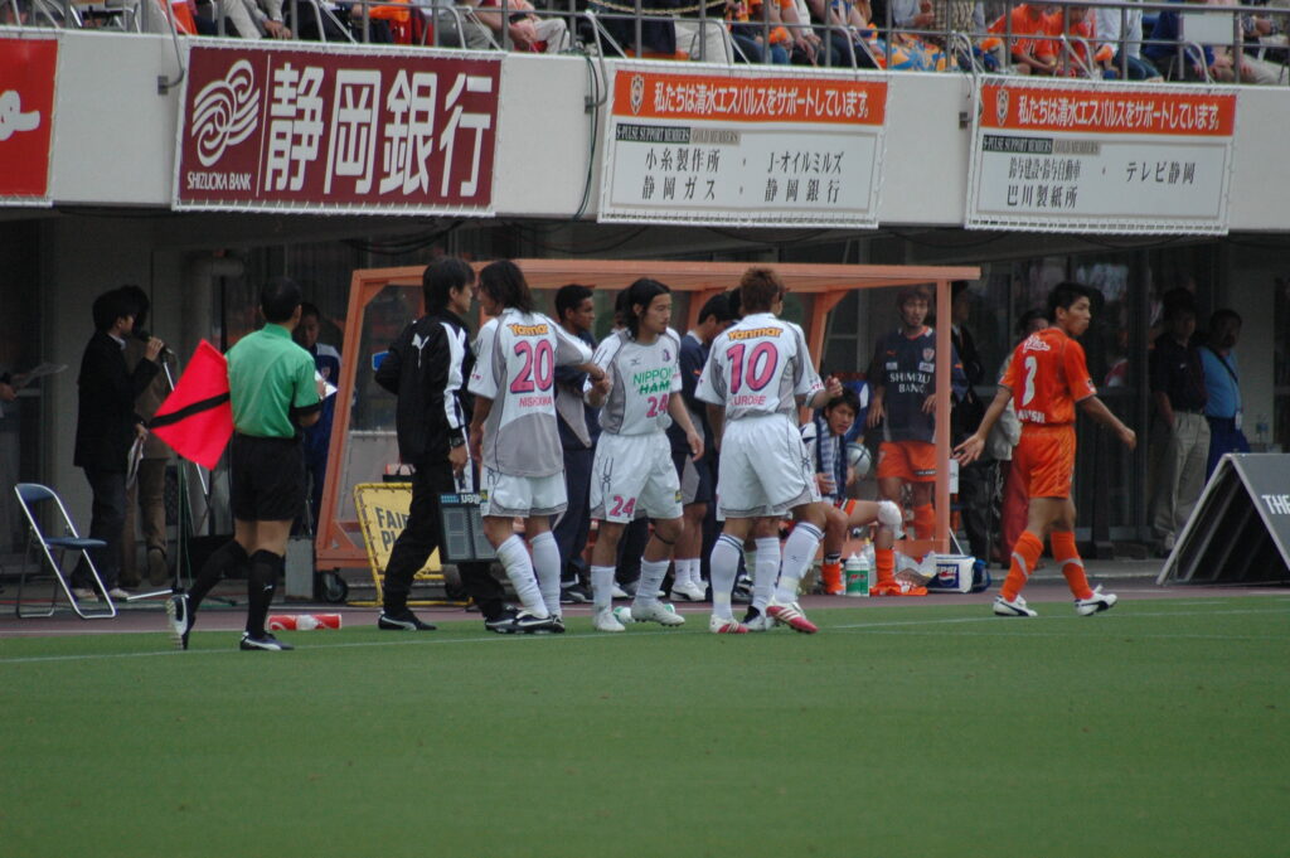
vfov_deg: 3.1
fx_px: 16112
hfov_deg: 4.6
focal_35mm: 450
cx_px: 645
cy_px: 429
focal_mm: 300
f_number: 5.6
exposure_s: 1/800
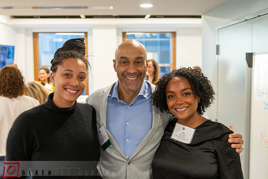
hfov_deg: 44.2
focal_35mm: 44
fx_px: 330
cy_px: 85
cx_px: 129
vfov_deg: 30.3
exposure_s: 1/100
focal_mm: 38
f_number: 4
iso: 1600
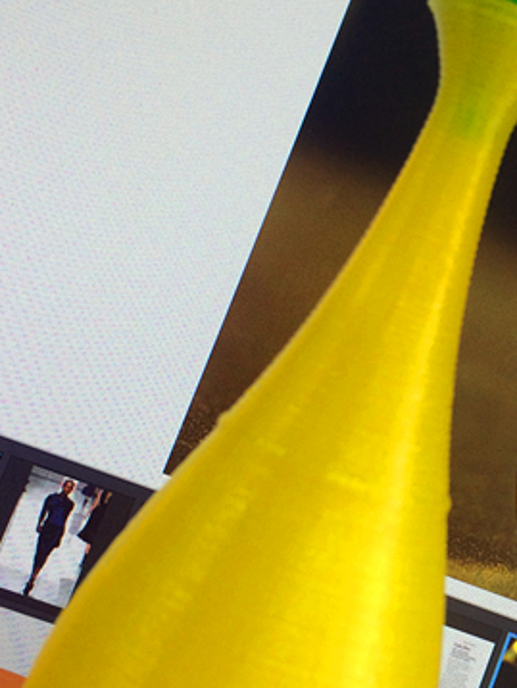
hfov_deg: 21.3
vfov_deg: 28.9
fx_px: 1333
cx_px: 502
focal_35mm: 67
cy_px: 384
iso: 40
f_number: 2.2
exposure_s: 1/50
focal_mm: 4.12
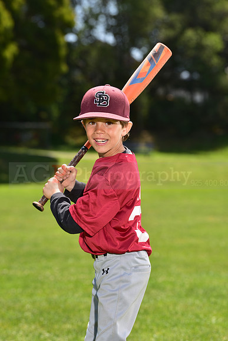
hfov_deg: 10.2
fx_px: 1282
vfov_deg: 15.2
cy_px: 170
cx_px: 114
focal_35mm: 135
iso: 80
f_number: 5.6
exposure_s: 1/250
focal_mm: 135
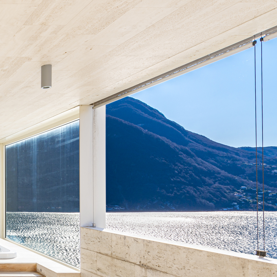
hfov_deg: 31.6
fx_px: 326
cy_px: 189
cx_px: -105
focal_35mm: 36
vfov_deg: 45.2
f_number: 9
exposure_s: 1/25
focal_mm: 14
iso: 100
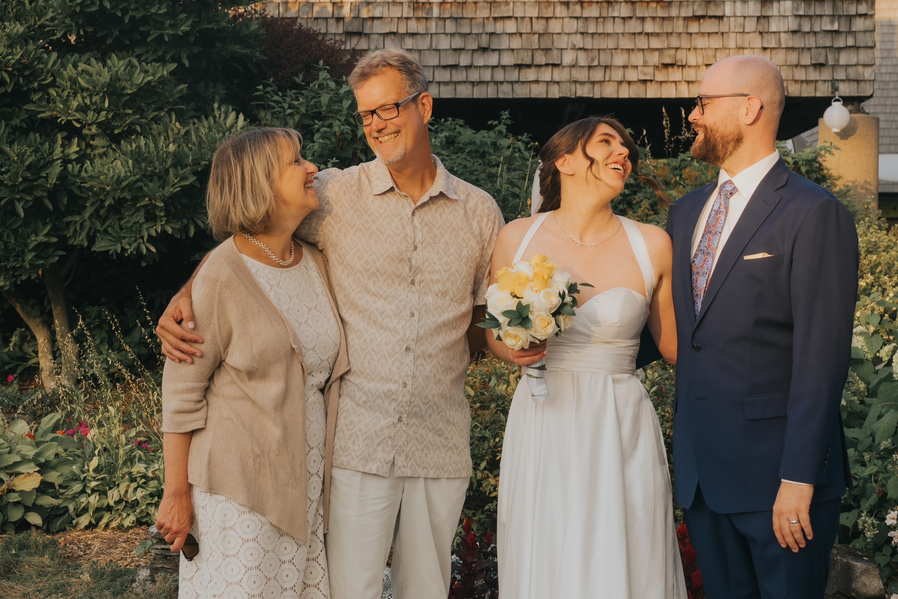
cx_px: 449
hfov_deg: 28.6
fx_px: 1764
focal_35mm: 71
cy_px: 300
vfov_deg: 19.3
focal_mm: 34
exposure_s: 1/200
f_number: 5
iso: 200
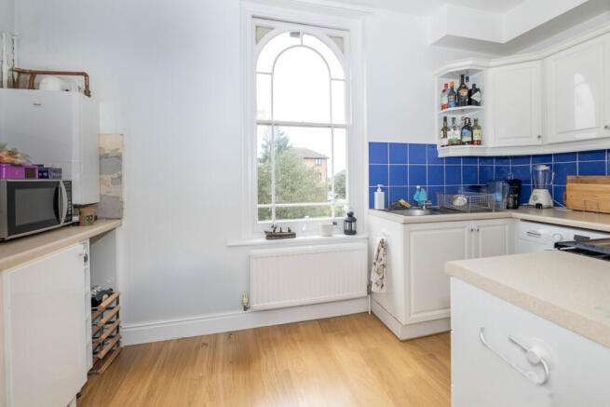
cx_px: 305
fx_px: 254
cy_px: 204
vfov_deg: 77.4
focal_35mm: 15
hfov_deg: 100.4
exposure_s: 1/60
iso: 400
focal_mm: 10
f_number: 5.6
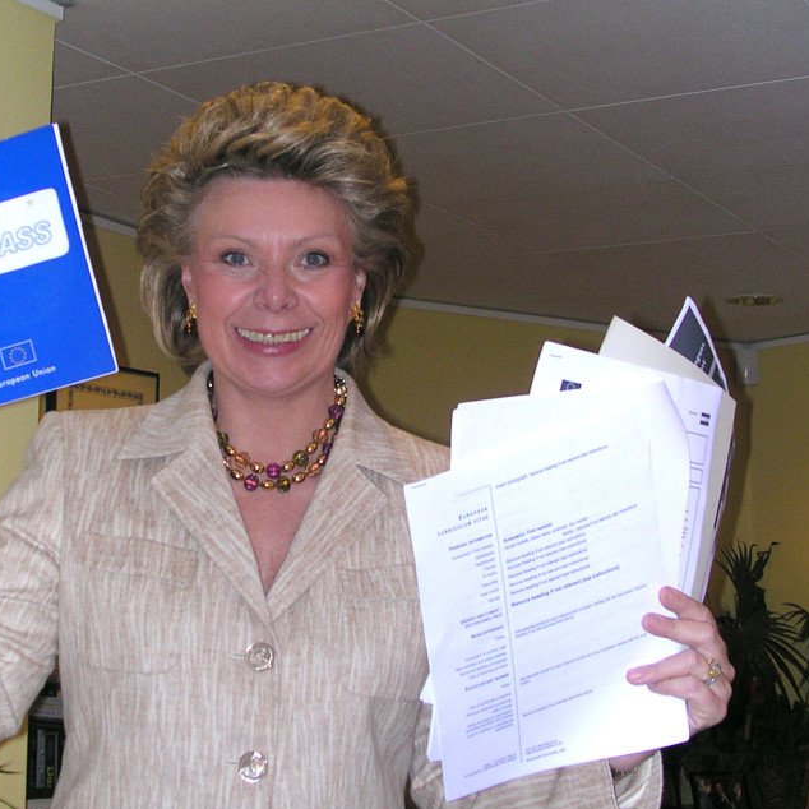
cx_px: 314
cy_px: 398
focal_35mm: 70
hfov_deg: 24.6
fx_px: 1851
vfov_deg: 24.7
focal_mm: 7.5
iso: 100
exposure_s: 1/60
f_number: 3.2
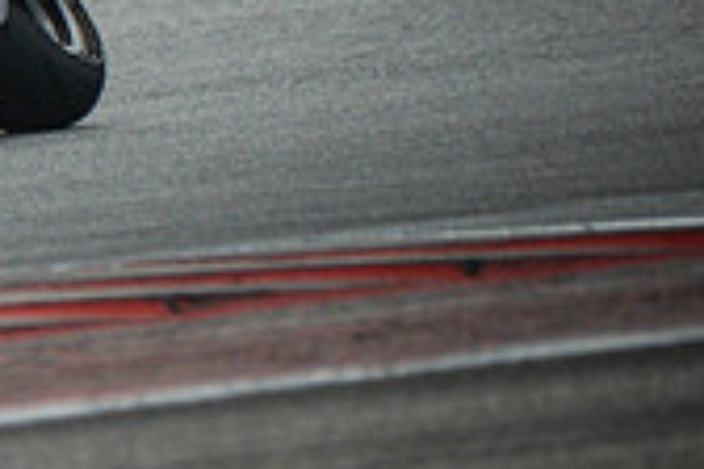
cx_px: -490
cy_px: -232
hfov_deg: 1.0
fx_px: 40496
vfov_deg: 0.7
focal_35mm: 2071
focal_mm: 400
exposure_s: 1/1600
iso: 1600
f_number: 5.6
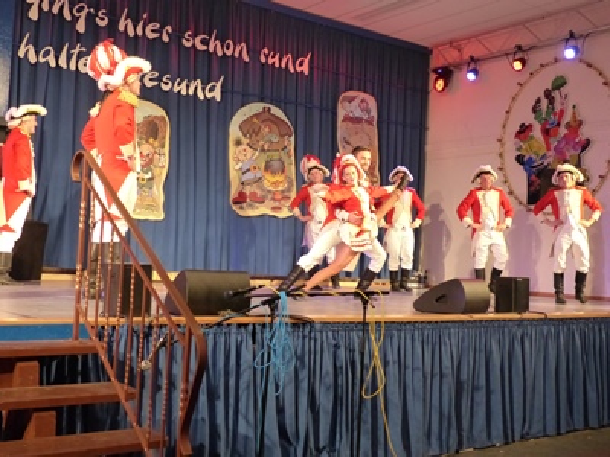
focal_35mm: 42
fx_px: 740
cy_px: 228
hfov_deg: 44.8
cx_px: 305
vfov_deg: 34.3
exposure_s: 1/80
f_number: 2.8
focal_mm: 7.6
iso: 800
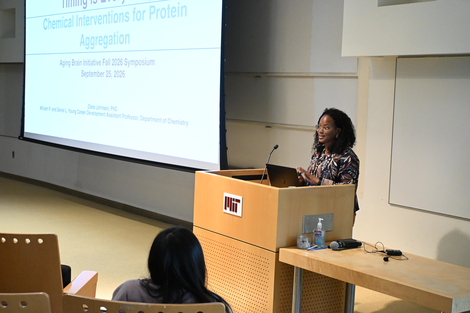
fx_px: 705
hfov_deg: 36.9
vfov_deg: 25.1
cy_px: 156
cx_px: 235
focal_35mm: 54
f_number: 5.3
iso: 5000
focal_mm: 36
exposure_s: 1/60
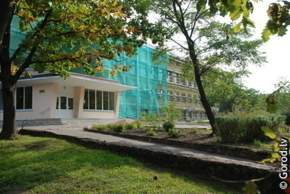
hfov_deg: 49.5
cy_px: 97
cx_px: 145
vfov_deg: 34.3
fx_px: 315
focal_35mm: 39
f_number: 4.8
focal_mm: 26
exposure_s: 1/1500
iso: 400
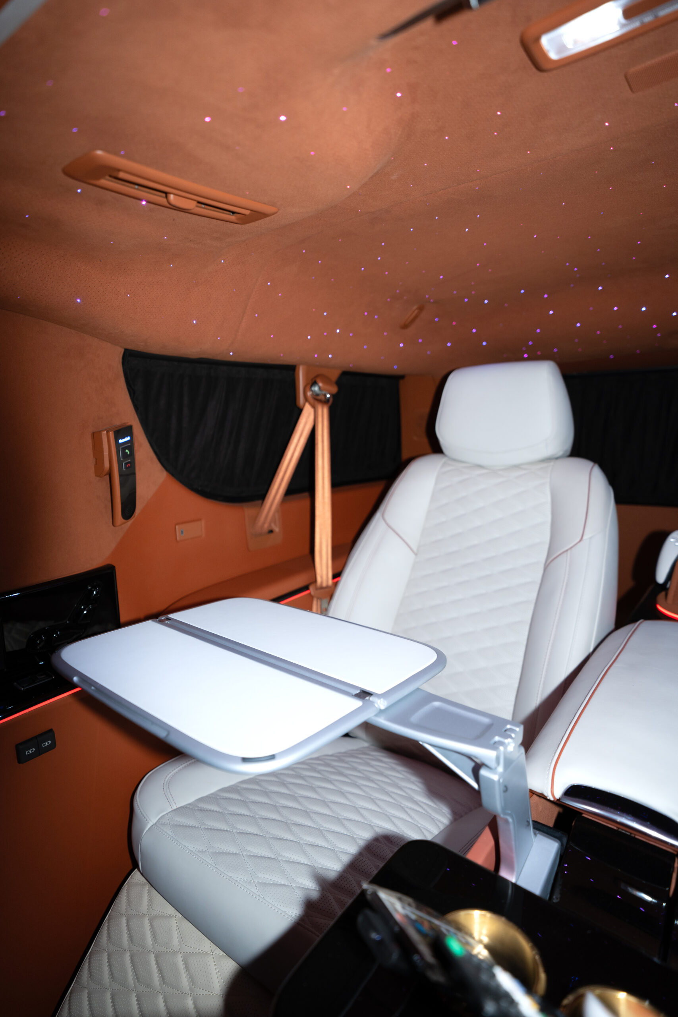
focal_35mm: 20
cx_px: 339
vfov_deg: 84.0
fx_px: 565
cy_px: 508
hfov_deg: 61.9
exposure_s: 1/80
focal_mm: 20
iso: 640
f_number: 2.8
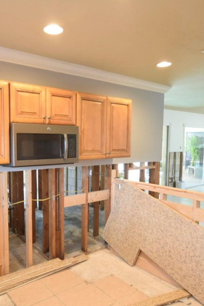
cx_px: 75
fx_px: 221
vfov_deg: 69.4
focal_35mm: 26
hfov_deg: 49.0
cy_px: 159
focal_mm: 10
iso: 1250
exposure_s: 1/50
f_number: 4
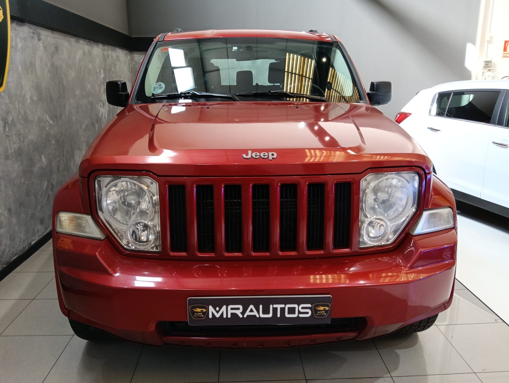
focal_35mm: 27
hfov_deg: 65.2
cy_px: 192
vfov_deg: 51.5
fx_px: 398
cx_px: 254
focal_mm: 3.98
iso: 250
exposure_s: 1/33.3
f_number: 16
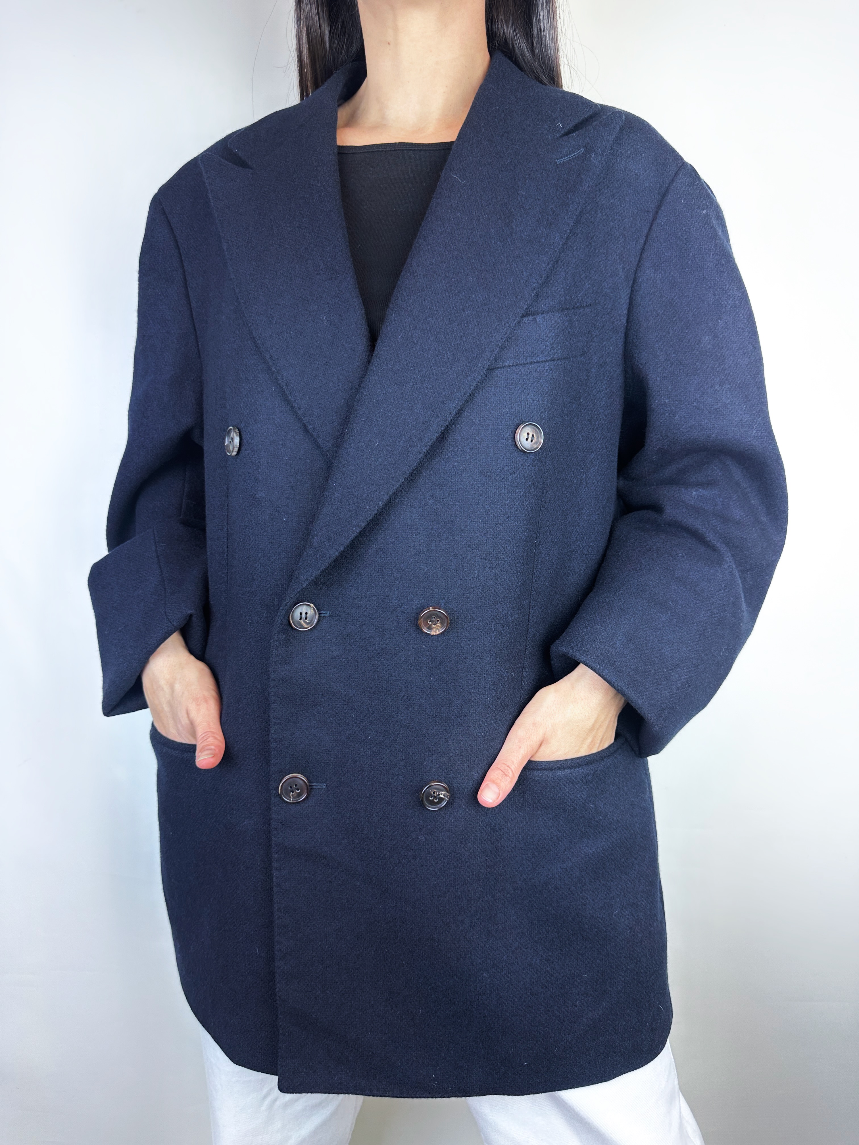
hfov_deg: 56.8
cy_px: 572
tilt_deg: -5.4
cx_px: 430
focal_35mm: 24
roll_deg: -1.1
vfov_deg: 71.6
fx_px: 794
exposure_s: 1/100
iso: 80
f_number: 1.78
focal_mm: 6.86
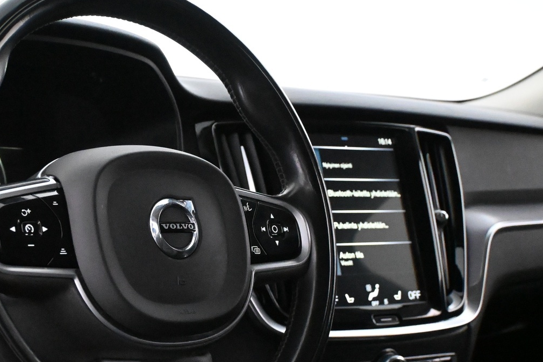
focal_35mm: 70
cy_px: 226
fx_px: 1053
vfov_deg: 19.5
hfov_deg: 28.5
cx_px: 144
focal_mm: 29
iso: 11400
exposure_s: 1/60
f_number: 4.8
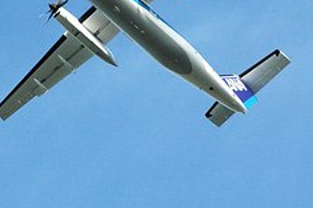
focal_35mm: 399
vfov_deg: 3.4
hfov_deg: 5.2
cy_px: 1
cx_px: 135
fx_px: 3464
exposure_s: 1/1250
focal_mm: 122
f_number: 9
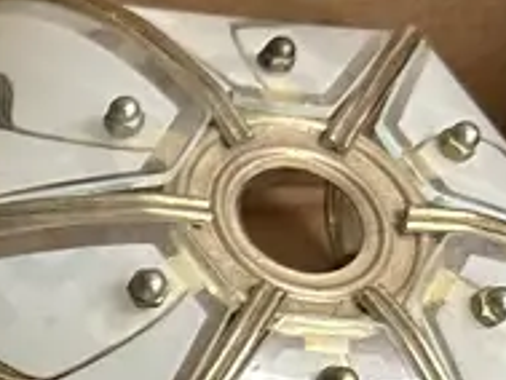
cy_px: 586
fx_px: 1901
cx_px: -423
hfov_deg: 13.5
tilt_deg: -65.2
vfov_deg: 10.9
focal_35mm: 130
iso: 200
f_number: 1.78
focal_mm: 6.86
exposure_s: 1/100
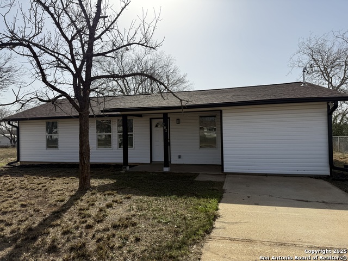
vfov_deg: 56.8
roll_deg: +0.9
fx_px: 241
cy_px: 130
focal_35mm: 24
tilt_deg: +0.9
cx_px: 174
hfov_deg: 71.6
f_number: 1.78
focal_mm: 6.76
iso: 80
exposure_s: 1/8130
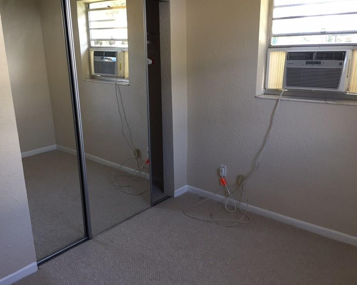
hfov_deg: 57.2
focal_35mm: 31
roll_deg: -1.0
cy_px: 145
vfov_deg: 47.1
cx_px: 173
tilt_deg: -17.4
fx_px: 328
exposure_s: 1/30
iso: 40
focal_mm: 4.15
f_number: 2.2
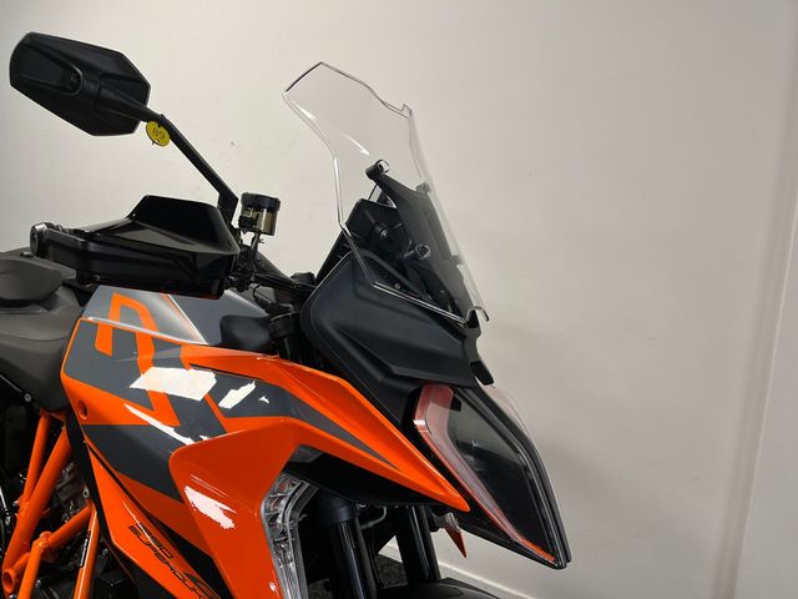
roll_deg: -1.1
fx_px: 599
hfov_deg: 67.3
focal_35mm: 26
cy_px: 300
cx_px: 399
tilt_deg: -11.0
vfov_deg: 53.1
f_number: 1.6
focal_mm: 5.1
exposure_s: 1/100
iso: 125
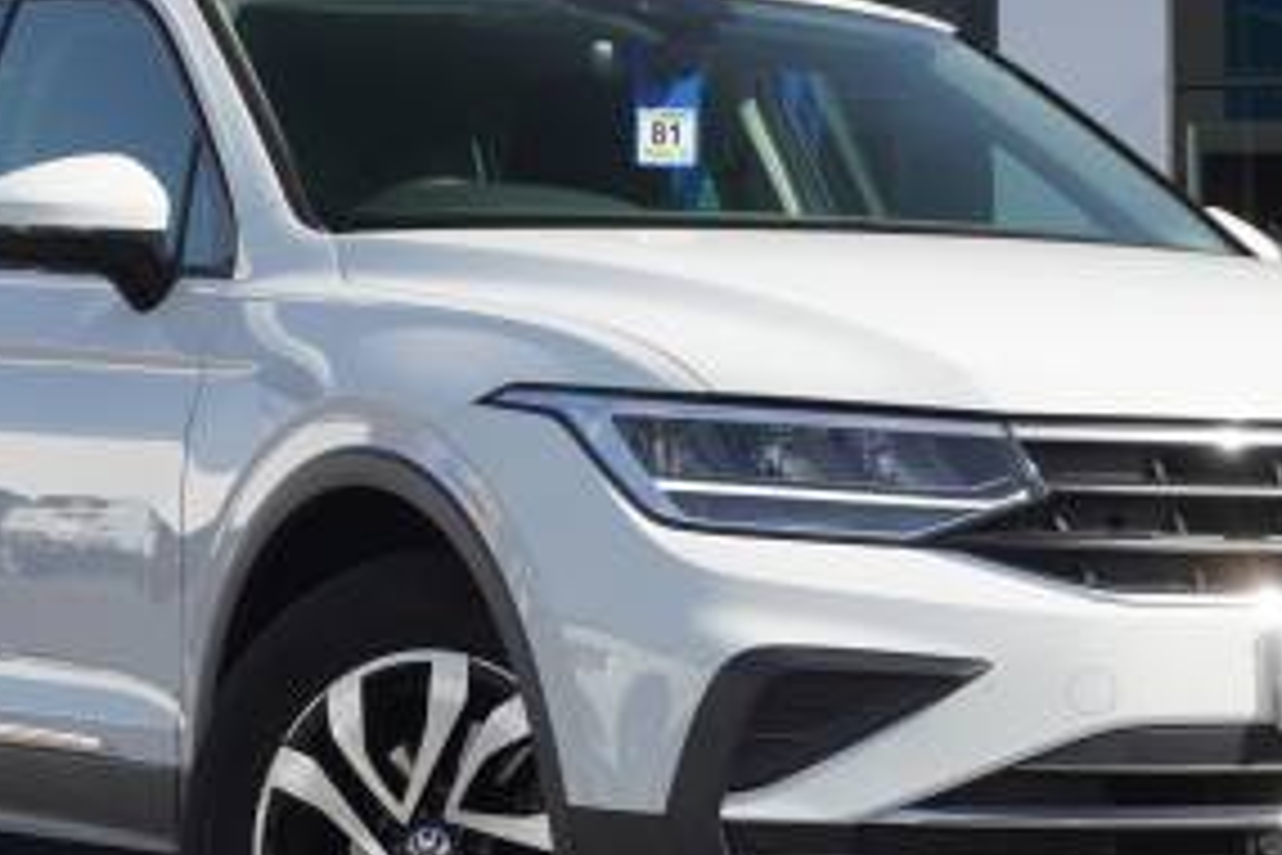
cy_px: 338
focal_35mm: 138
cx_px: 684
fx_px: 4918
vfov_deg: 9.9
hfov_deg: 14.8
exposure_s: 1/200
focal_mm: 41
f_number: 6.3
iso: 100
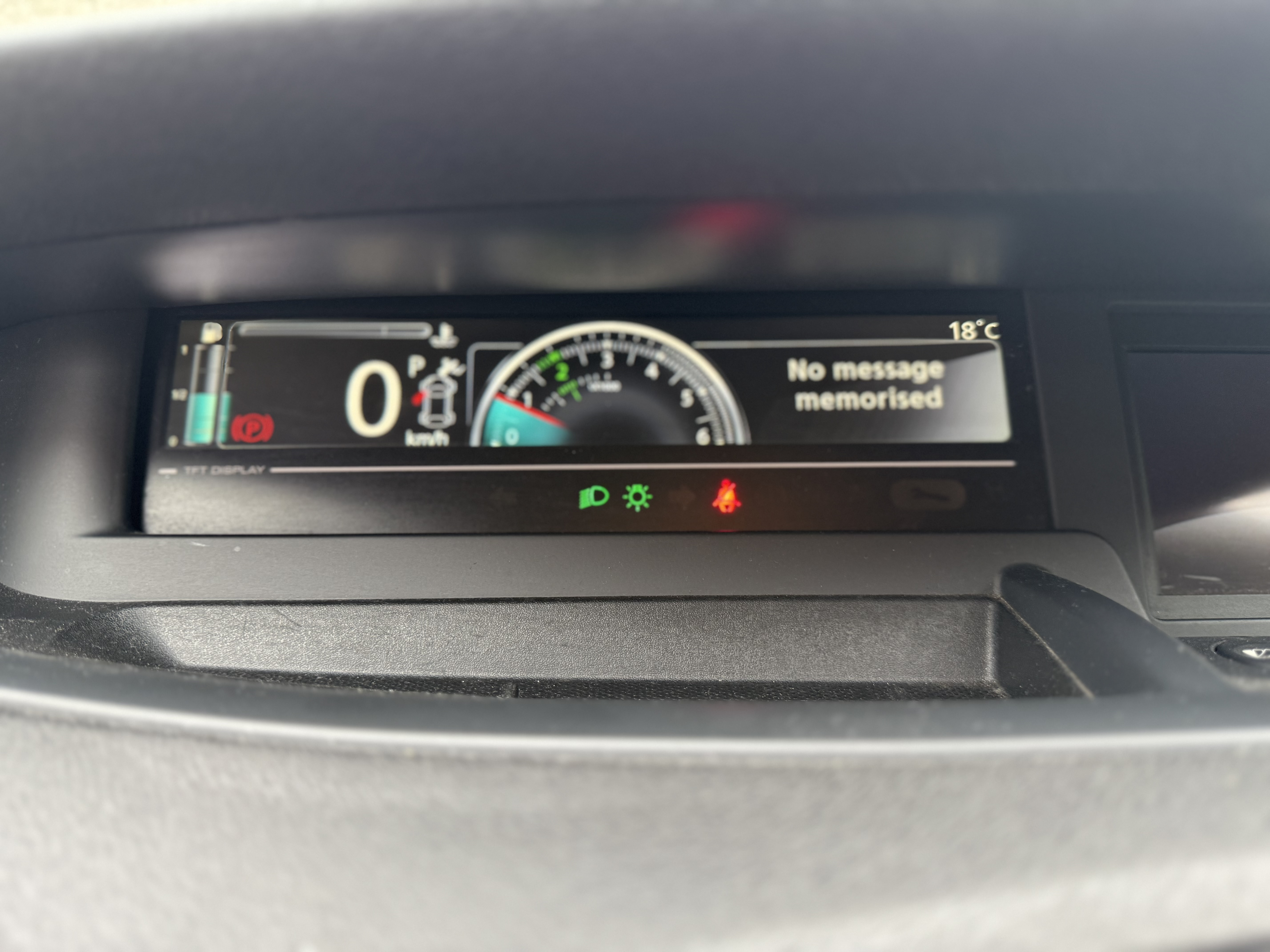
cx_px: 635
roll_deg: -0.9
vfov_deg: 56.8
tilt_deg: -15.6
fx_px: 881
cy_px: 476
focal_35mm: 24
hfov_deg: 71.6
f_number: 1.78
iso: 200
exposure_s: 1/105
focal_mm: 6.76
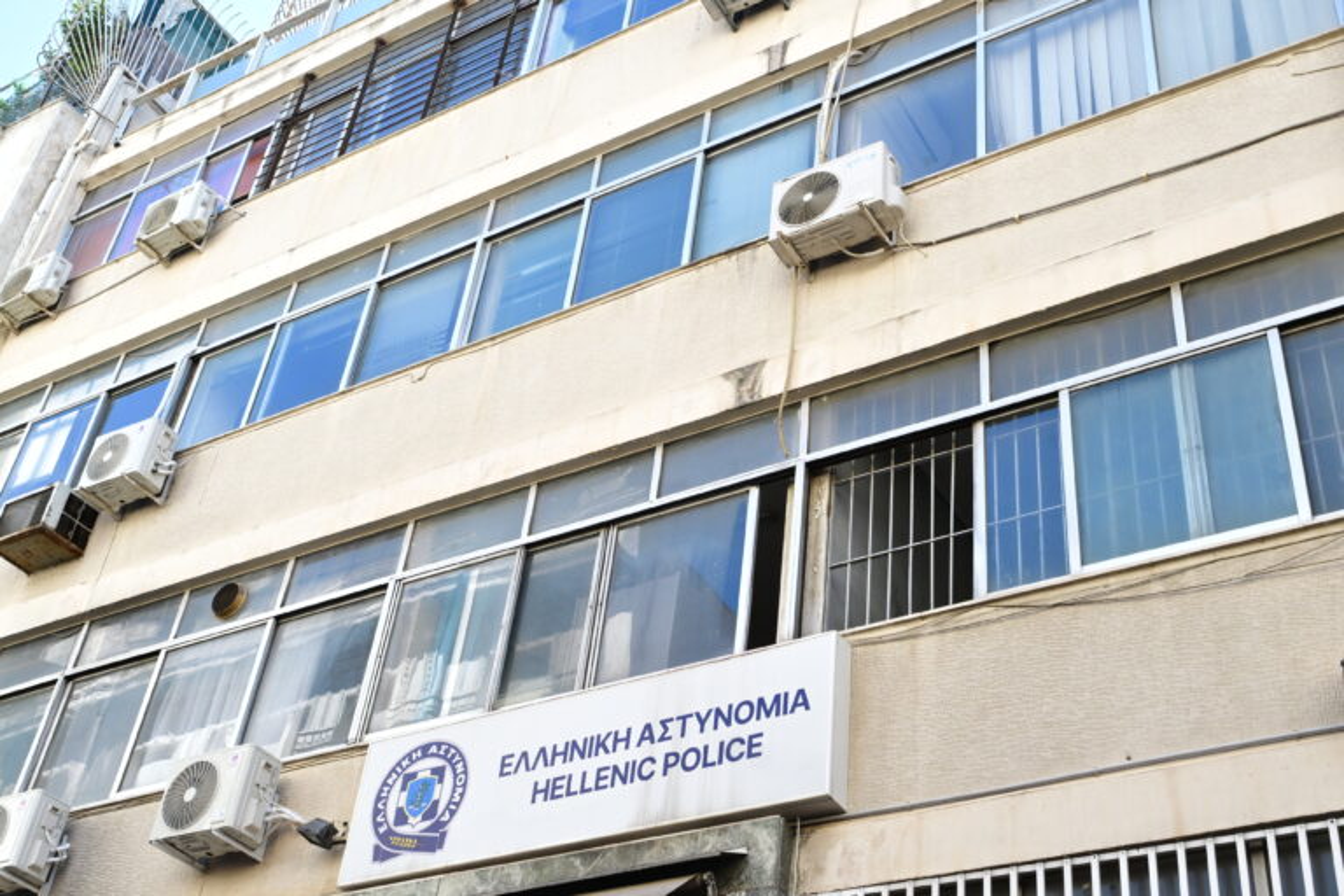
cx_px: 672
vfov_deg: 31.9
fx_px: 1568
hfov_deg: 46.4
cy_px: 448
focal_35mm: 42
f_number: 5.6
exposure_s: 1/640
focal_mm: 28
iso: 800
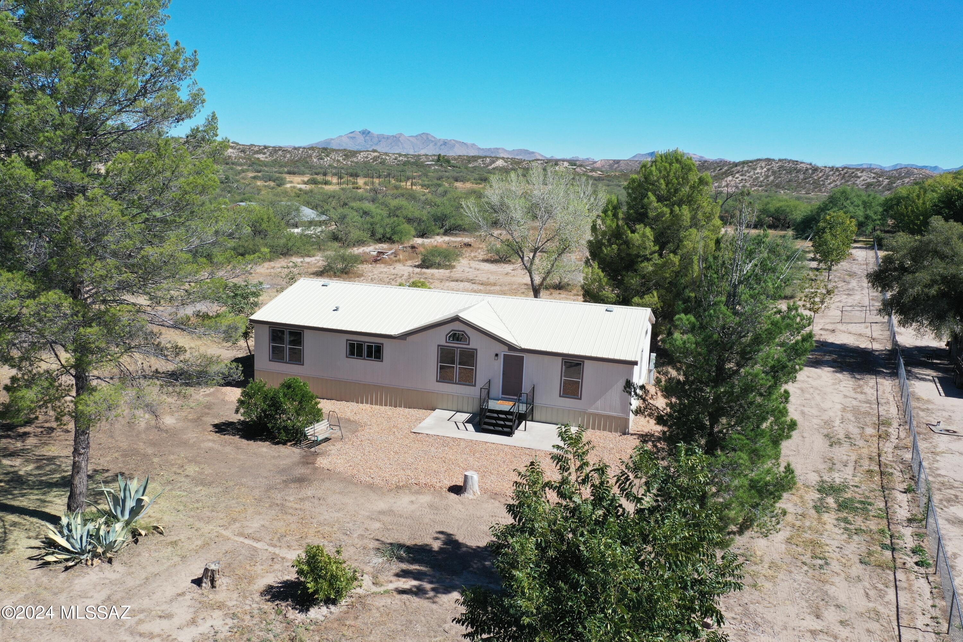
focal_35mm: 28
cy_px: 321
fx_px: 749
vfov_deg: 46.4
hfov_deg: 65.5
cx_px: 482
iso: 100
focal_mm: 10.26
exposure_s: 1/640
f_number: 5
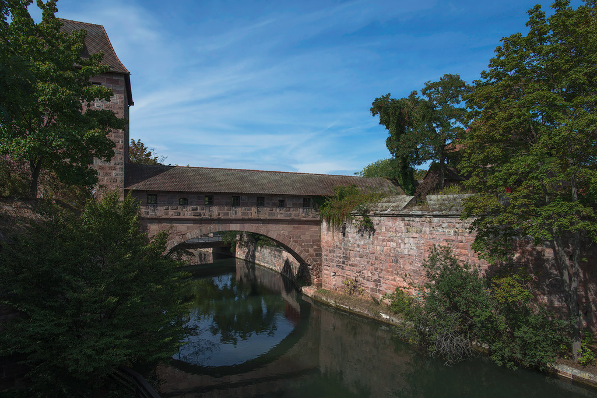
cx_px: 298
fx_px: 332
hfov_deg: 84.0
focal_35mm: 20
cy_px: 199
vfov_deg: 61.9
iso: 100
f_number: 8
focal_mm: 20
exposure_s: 1/500
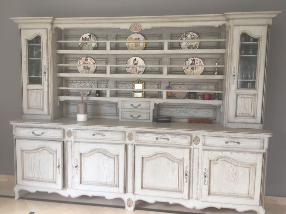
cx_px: 143
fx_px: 240
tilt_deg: -3.6
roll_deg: -0.9
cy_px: 107
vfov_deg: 48.2
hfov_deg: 61.7
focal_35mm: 29
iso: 50
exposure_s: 1/33
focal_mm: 4.15
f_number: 2.2
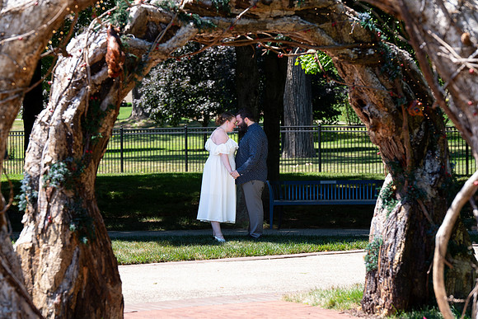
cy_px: 160
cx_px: 239
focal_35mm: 138
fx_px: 1835
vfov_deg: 9.9
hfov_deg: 14.8
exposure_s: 1/500
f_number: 6.3
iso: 500
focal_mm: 135
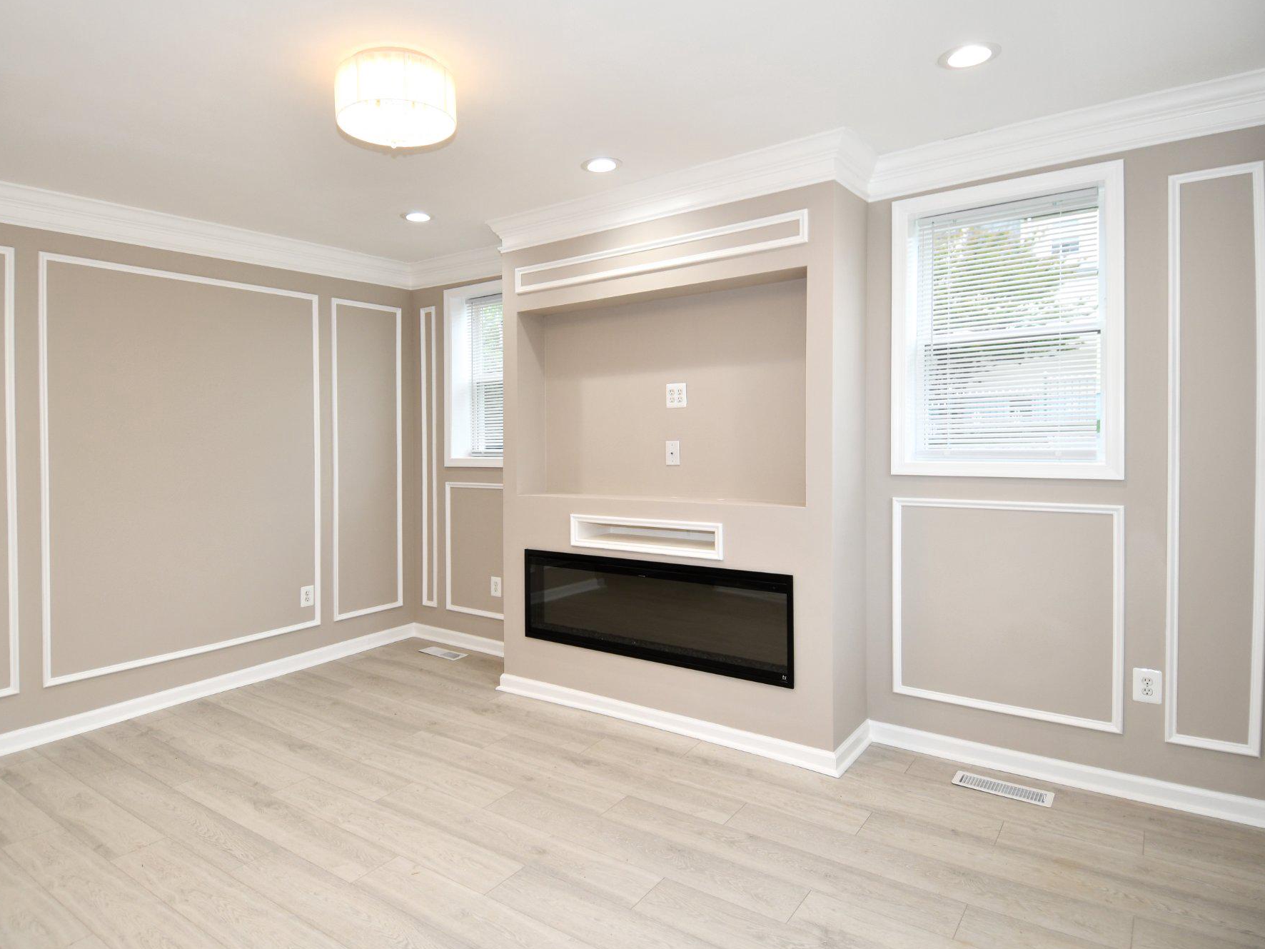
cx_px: 540
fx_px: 731
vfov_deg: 66.0
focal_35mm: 20
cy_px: 472
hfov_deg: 81.2
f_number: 4.5
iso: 200
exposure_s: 1/80
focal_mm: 12
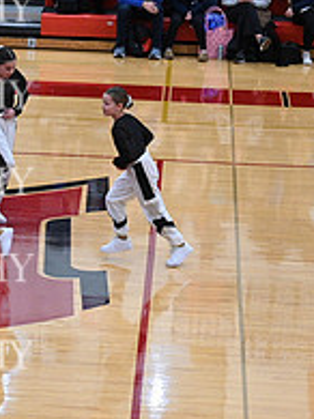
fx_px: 2422
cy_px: 225
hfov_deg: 7.2
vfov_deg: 9.9
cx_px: -277
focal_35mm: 200
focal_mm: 70
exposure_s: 1/320
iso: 4000
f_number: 4
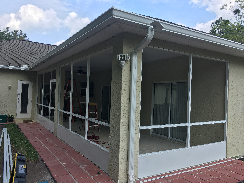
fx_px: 204
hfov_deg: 61.7
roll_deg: -3.2
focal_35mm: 29
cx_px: 122
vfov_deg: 48.2
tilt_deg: +0.8
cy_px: 92
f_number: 2.2
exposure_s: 1/793
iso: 25
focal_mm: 4.15
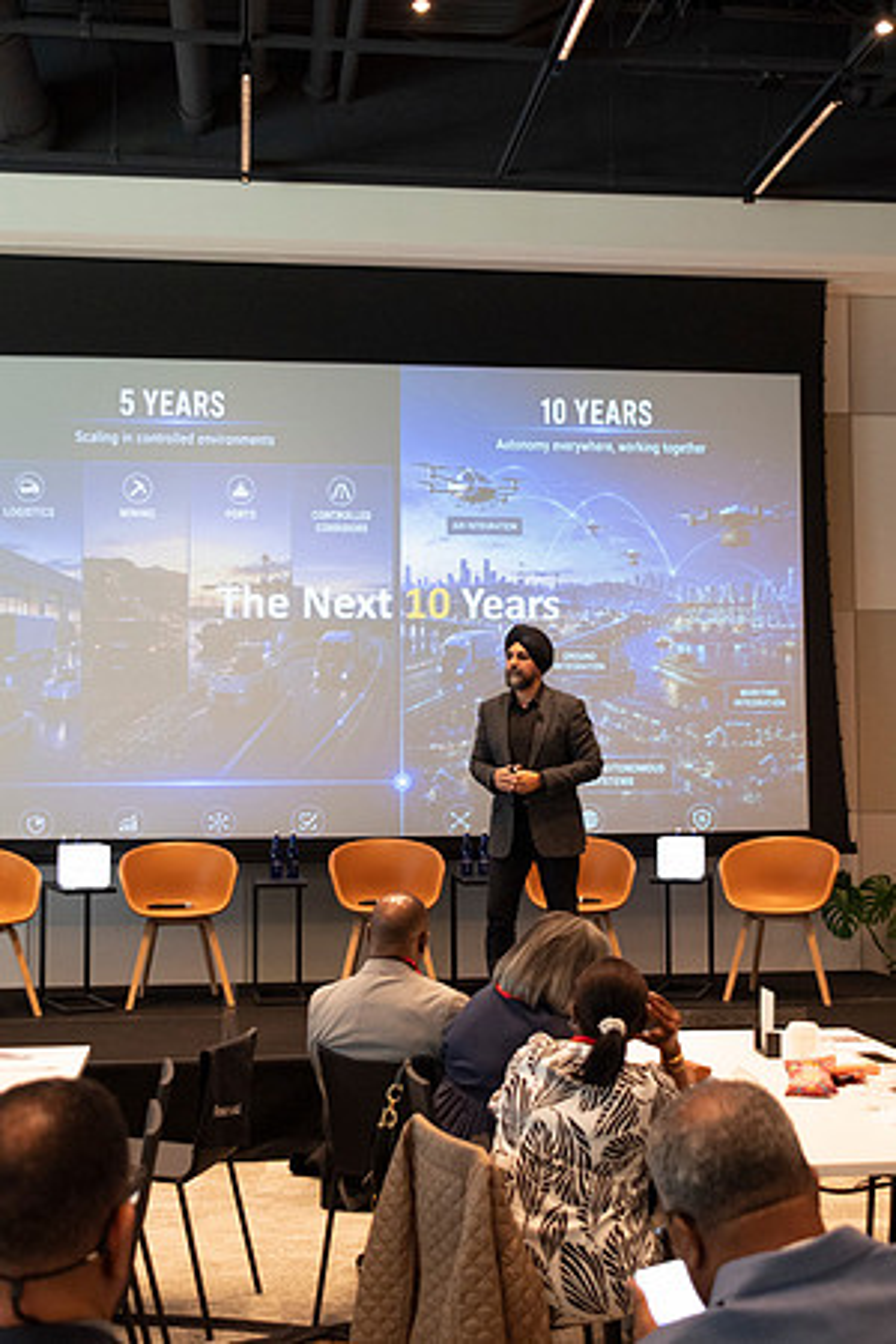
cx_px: 448
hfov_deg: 29.9
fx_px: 1680
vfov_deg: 43.6
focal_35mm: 45
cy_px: 672
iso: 1400
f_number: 4.2
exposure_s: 1/125
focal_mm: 30
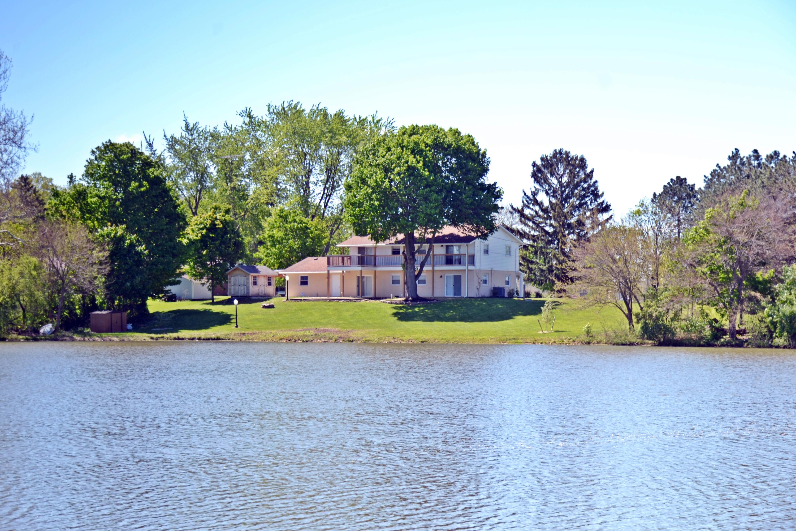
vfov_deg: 17.5
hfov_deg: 26.0
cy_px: 266
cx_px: 398
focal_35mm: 78
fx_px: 1725
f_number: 5.6
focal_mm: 52
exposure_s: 1/125
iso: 100
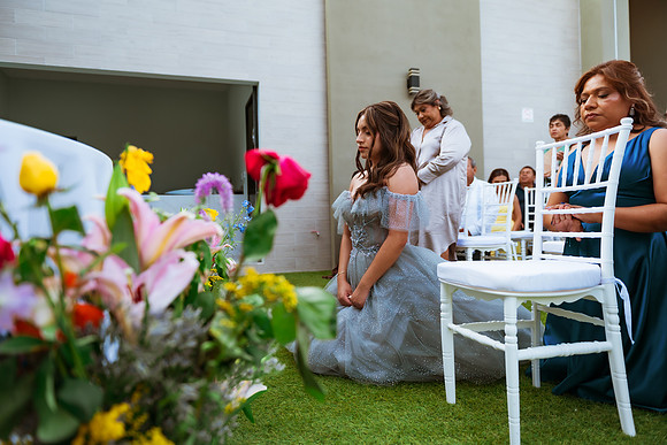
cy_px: 222
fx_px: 445
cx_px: 334
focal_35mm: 24
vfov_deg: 53.2
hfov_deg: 73.7
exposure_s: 1/800
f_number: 2.8
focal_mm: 24
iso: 100
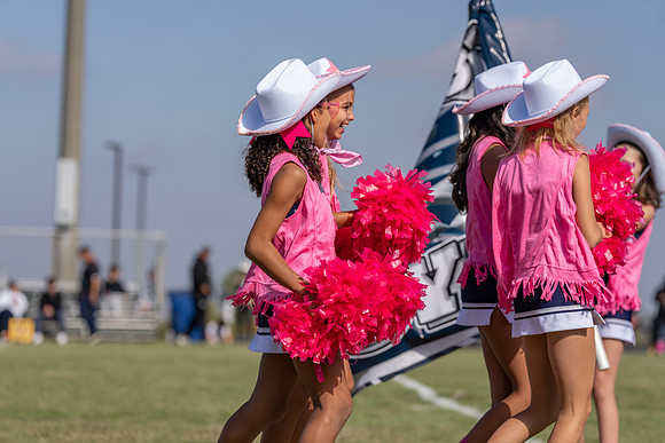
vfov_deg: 8.9
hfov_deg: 13.3
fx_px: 2845
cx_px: 332
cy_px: 222
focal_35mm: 154
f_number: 4
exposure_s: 1/1600
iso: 125
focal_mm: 154
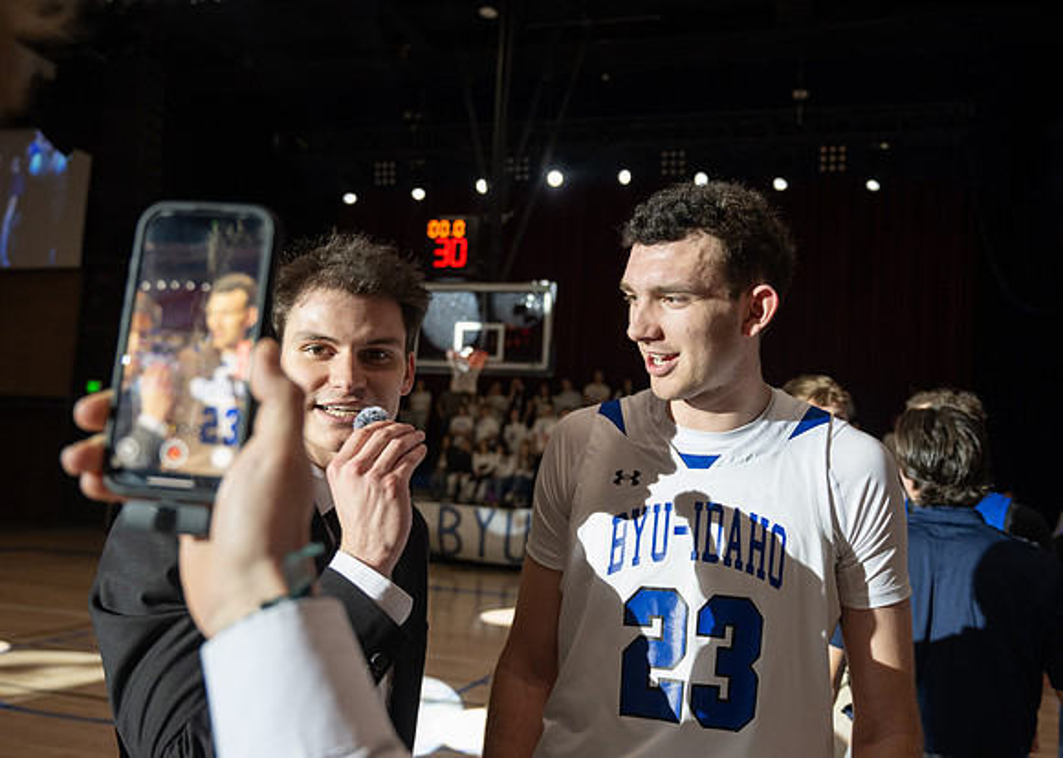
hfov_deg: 53.9
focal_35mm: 35
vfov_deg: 40.0
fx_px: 1044
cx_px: 569
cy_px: 379
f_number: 4
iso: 1000
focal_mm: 33
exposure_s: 1/320
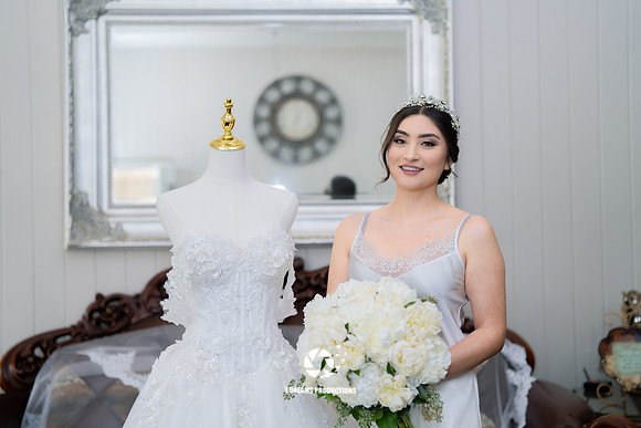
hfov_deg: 38.0
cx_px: 320
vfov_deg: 25.9
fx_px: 930
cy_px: 214
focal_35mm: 52
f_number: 2
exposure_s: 1/200
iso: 640
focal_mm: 50
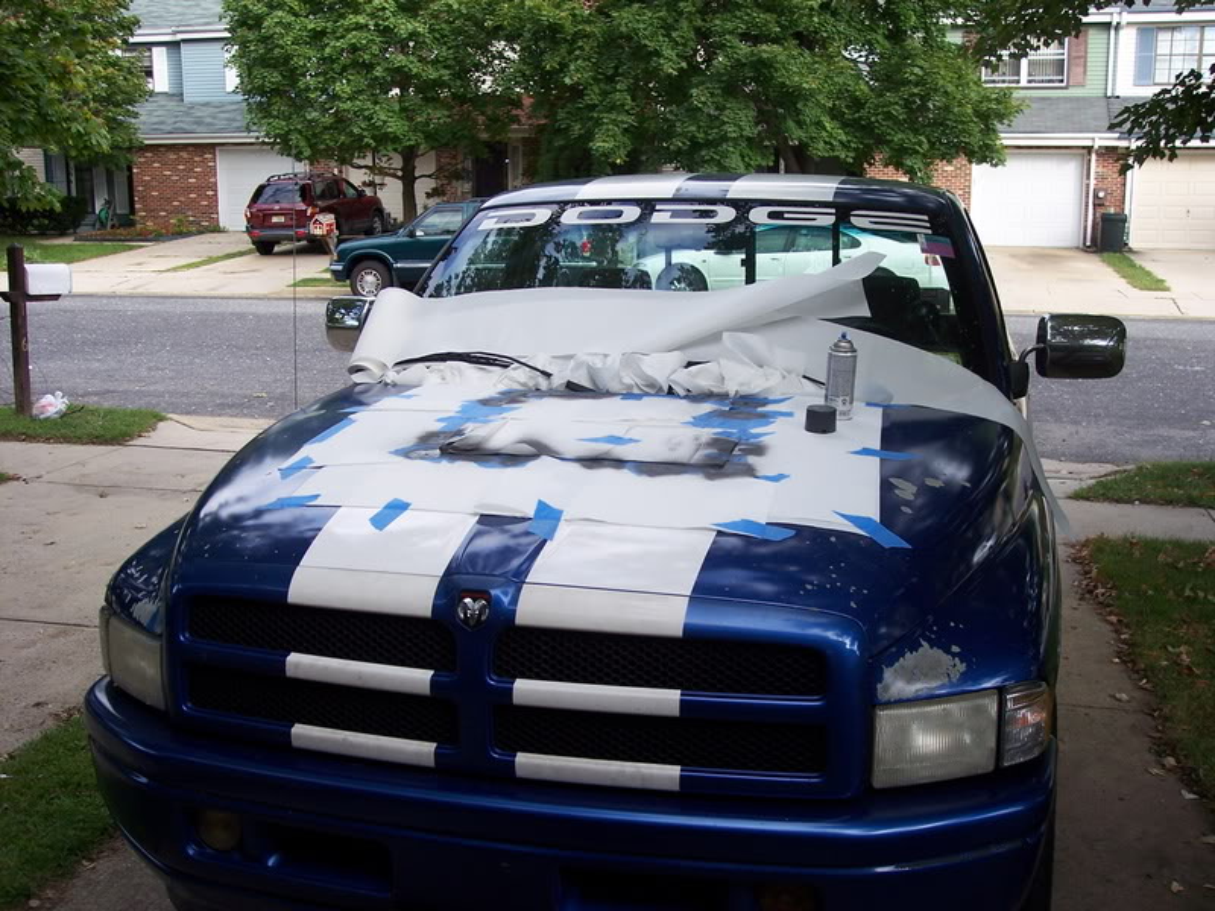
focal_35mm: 39
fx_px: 1369
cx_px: 608
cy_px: 456
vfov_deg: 36.8
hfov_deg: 47.9
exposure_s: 1/180
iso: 100
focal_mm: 8
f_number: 3.4
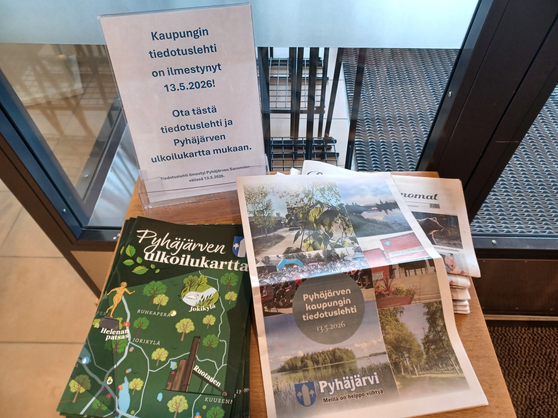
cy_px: 209
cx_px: 279
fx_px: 403
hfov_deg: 69.4
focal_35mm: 25
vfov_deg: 54.9
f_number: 1.8
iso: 250
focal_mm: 4.6
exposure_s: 1/50
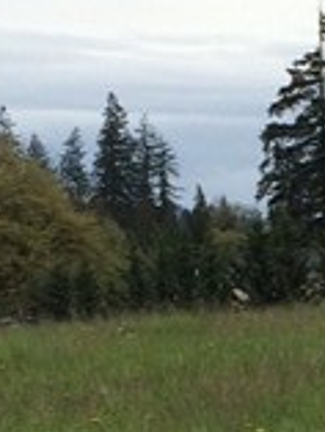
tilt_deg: -9.0
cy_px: 567
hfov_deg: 7.6
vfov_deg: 10.2
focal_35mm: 189
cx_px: 625
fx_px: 2363
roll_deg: +0.6
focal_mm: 4.15
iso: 32
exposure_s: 1/1709
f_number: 2.2
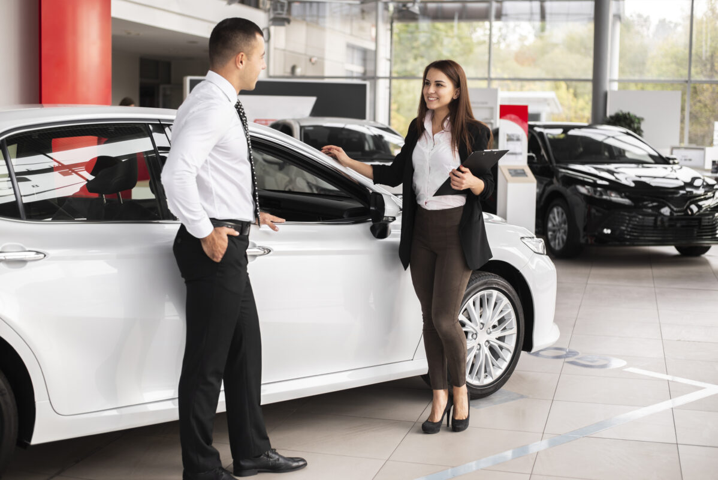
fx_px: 998
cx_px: 359
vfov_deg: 27.0
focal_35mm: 50
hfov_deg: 39.6
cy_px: 240
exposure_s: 1/200
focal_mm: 50
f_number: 2.5
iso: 200
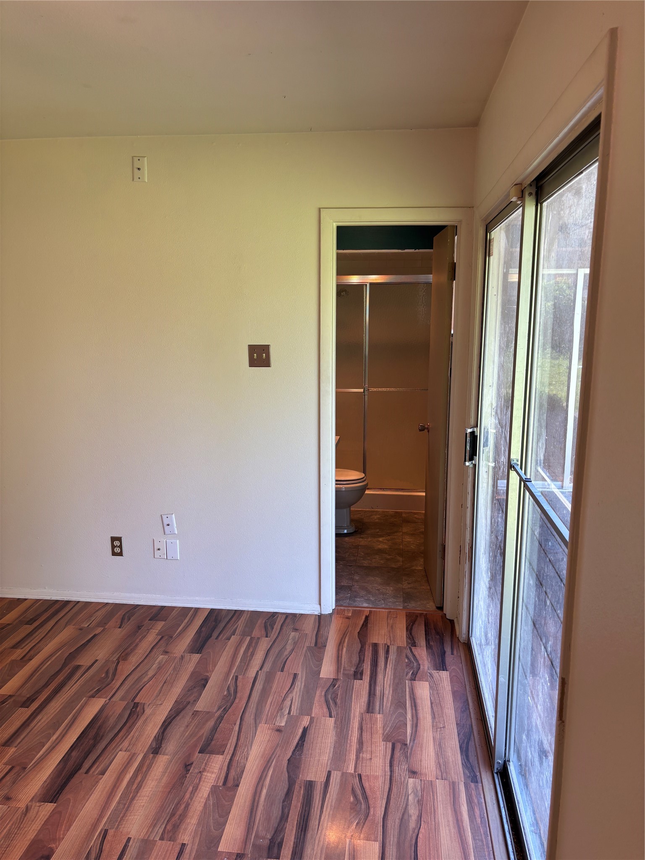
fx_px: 646
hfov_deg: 53.1
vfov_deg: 67.3
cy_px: 430
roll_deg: -0.6
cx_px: 322
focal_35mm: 26
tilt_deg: -10.7
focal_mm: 5.96
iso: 64
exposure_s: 1/120
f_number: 1.6
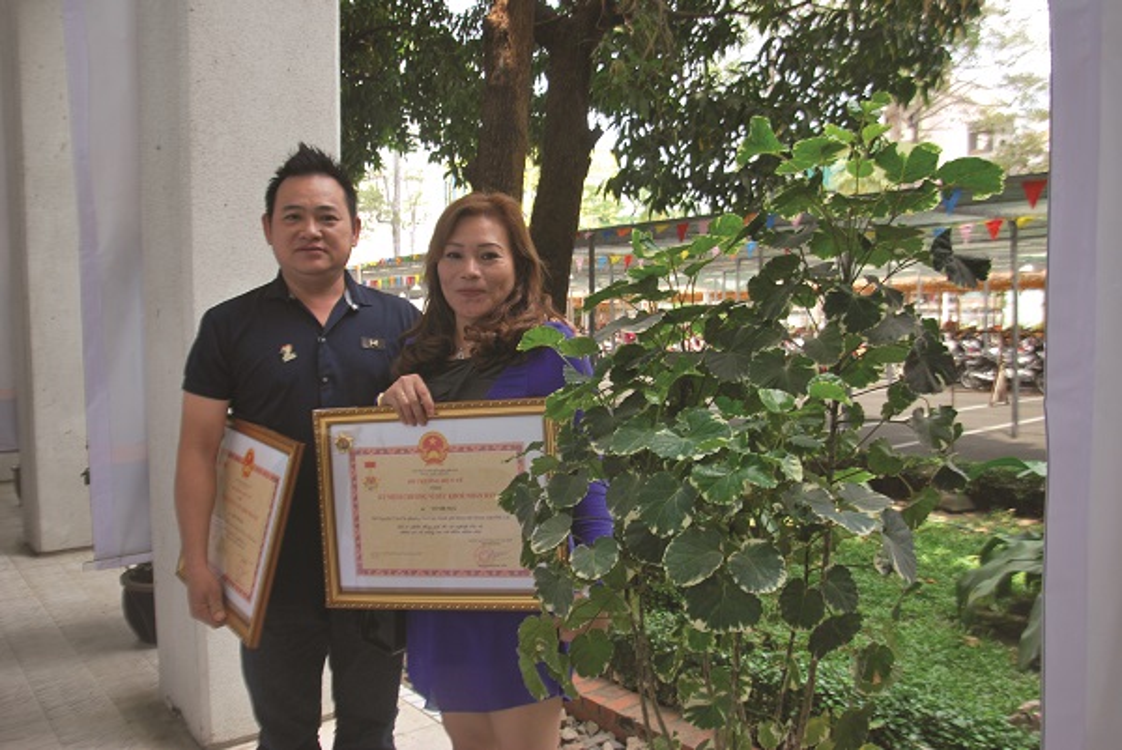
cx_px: 561
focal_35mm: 32
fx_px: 982
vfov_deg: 41.8
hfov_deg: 59.5
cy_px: 375
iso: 200
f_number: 5.6
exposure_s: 1/125
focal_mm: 21
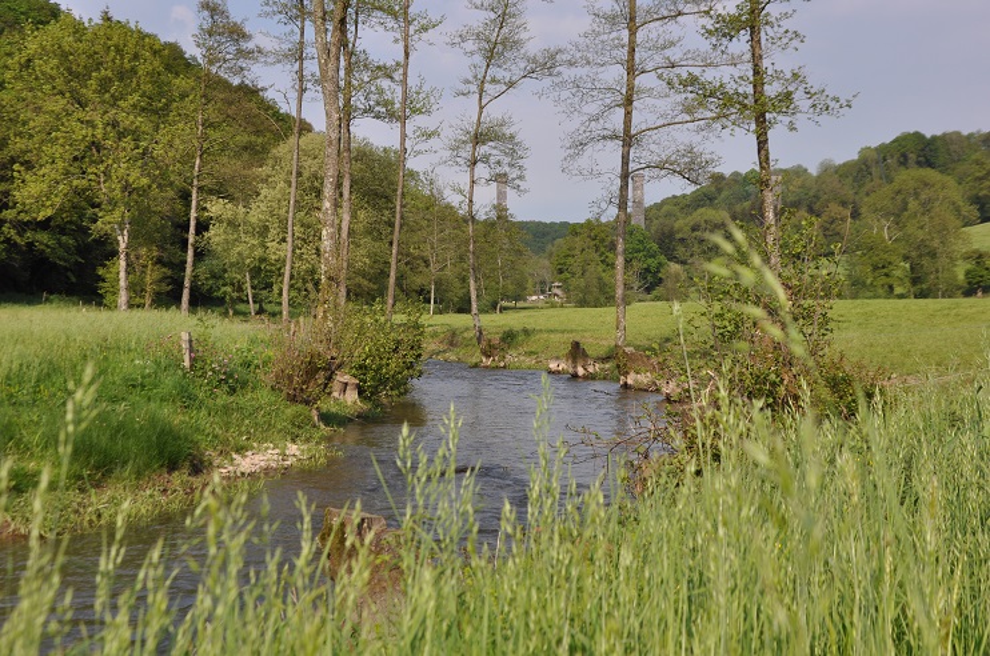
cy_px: 328
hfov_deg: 37.9
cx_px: 495
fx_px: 1441
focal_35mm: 52
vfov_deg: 25.7
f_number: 10
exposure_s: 1/400
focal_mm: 35
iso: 200
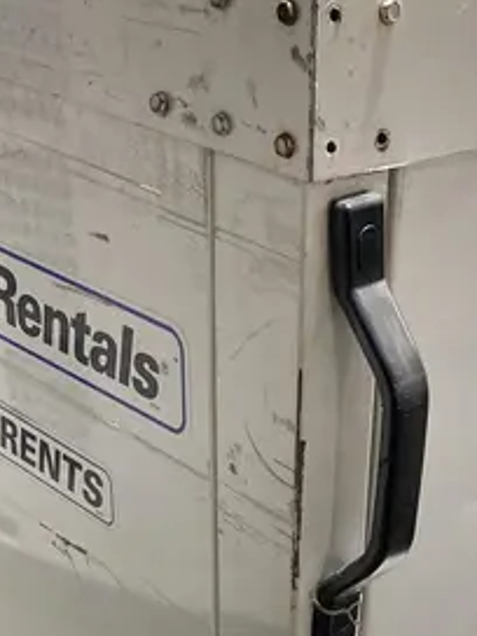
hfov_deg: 20.9
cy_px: 724
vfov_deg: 25.5
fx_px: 1286
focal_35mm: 70
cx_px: 325
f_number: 1.8
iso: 160
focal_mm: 4.25
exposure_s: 1/56
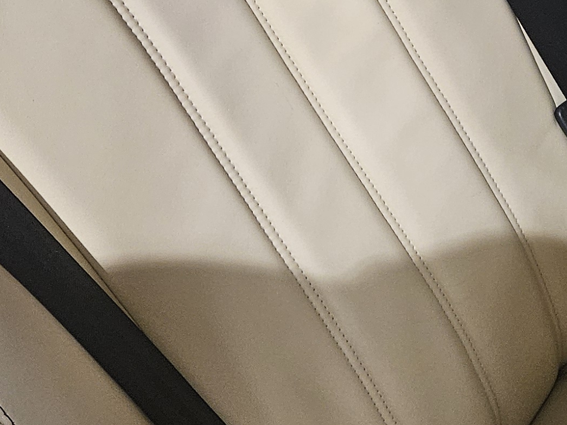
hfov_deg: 21.8
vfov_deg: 15.8
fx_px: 1442
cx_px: 494
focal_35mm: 88
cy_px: -151
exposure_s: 1/33.3
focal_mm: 5.4
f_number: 1.8
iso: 640
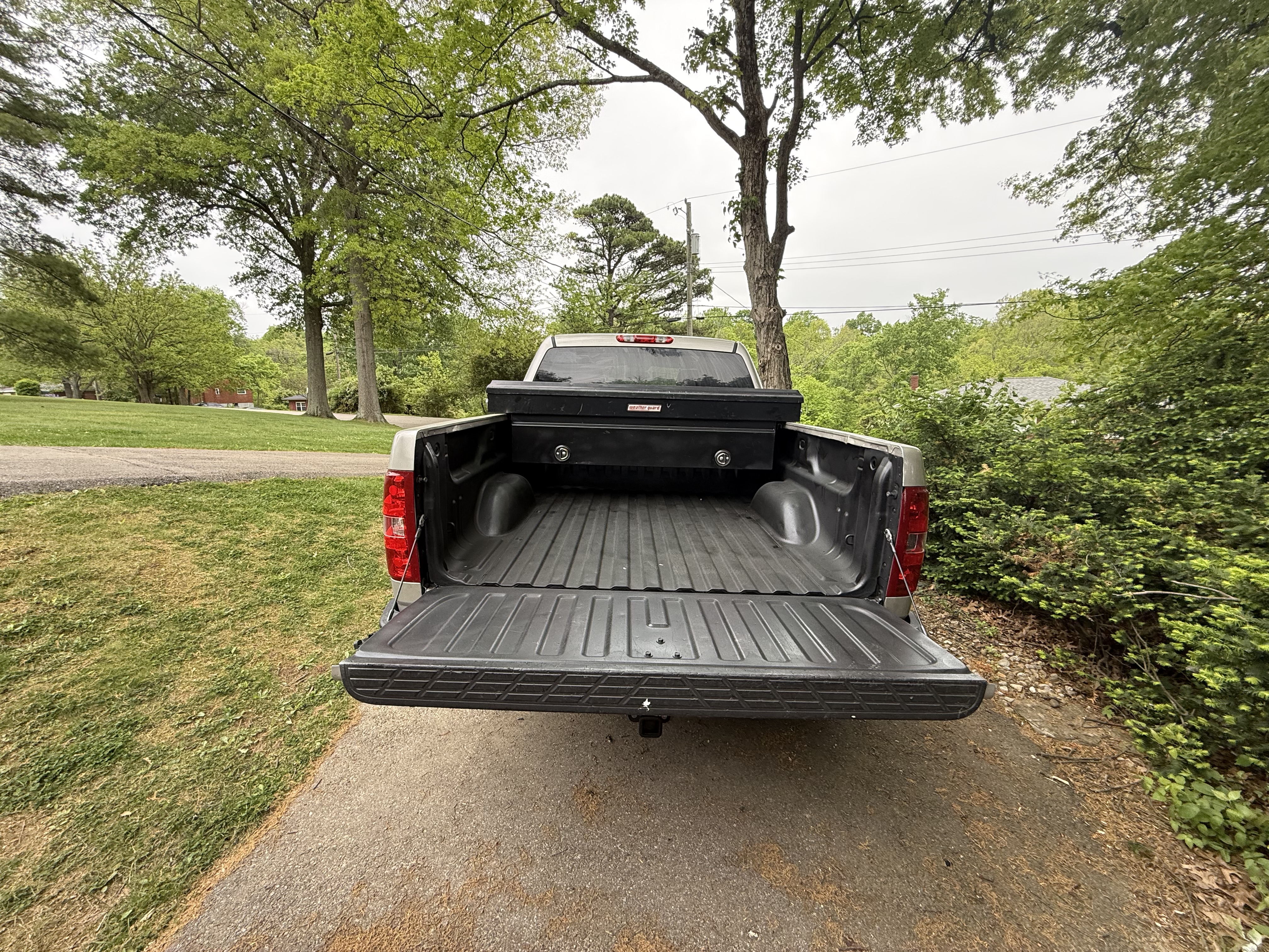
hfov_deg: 102.1
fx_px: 513
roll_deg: +1.1
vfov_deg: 85.7
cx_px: 634
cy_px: 476
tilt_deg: -9.4
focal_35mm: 14
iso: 64
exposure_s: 1/214
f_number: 2.2
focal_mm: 2.22
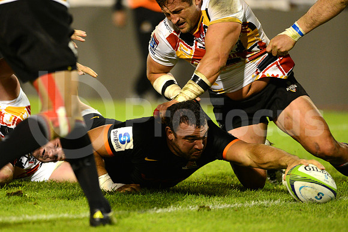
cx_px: 174
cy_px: 116
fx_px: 2901
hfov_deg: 6.9
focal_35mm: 300
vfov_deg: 4.6
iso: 3200
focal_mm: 300
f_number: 2.8
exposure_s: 1/640
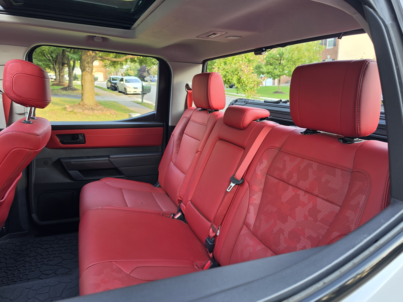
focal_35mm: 23
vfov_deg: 58.9
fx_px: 268
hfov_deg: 73.9
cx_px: 202
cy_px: 151
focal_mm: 6.5
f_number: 1.4
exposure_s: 1/180
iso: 64
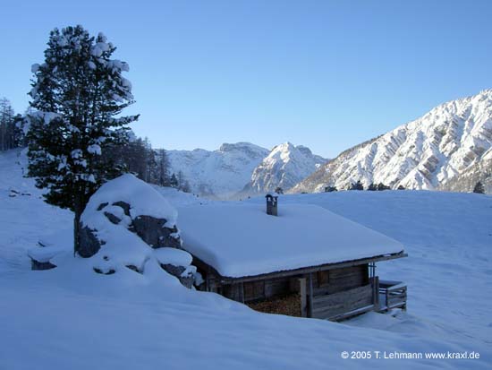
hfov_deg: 47.8
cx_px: 246
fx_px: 555
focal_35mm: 39
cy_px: 185
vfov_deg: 36.8
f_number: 4.7
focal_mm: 8
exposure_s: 1/320
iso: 100
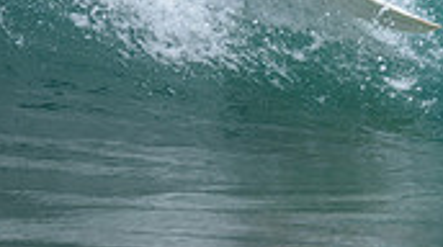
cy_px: -133
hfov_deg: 0.7
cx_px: 595
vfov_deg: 0.4
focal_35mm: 3309
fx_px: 38797
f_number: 6.3
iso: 250
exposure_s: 1/2000
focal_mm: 800
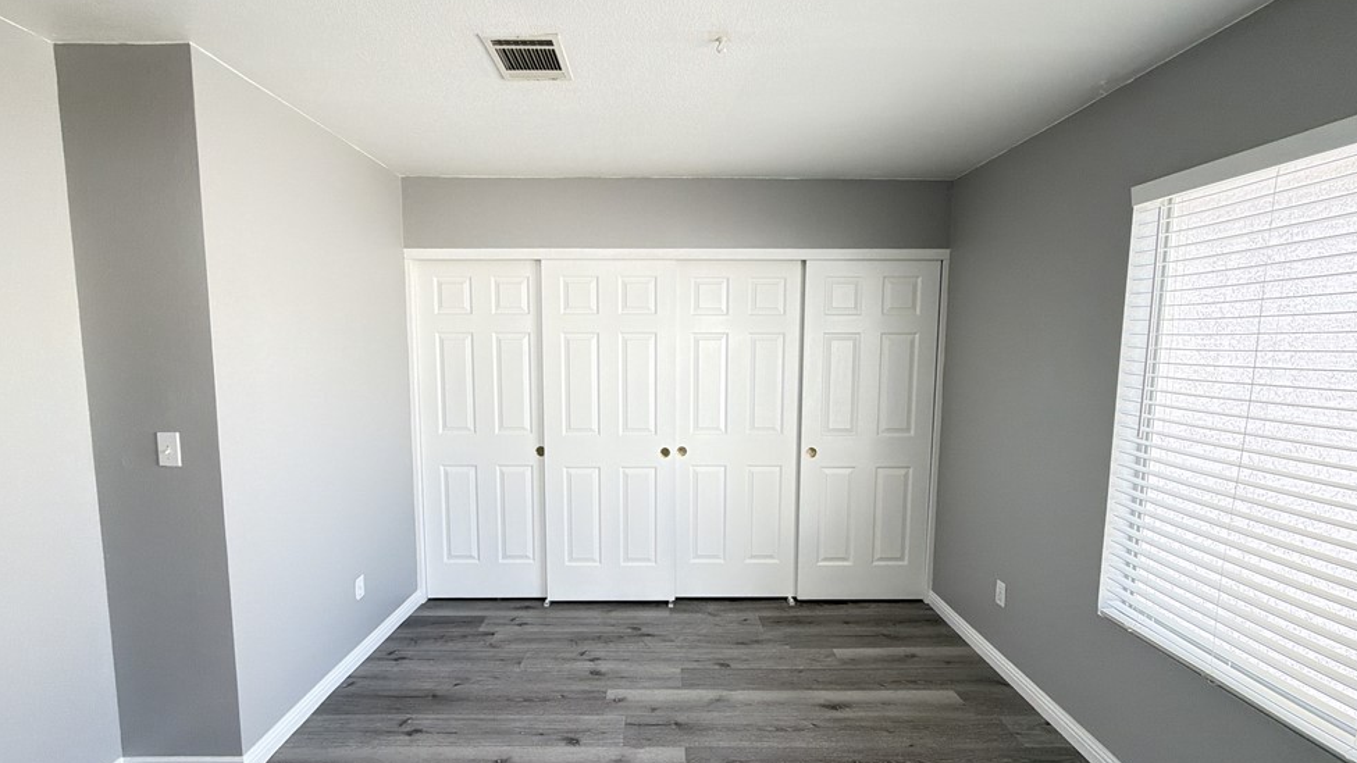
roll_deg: -0.1
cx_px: 666
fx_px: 576
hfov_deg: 99.4
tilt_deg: -6.0
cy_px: 403
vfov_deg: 67.0
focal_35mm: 16
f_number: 2.2
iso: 200
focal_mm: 2.22
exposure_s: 1/120
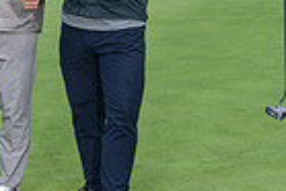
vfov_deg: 11.1
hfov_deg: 16.0
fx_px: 970
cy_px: -7
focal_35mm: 122
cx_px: -70
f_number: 5
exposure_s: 1/400
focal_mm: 29.2
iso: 320
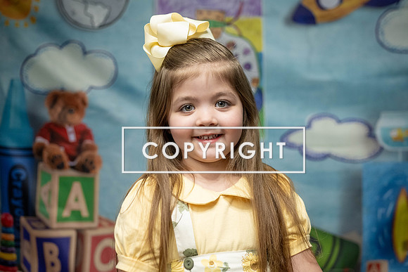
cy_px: 136
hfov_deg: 54.4
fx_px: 397
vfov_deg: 37.9
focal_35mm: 35
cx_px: 204
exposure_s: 1/320
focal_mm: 35
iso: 2000
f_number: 2.5
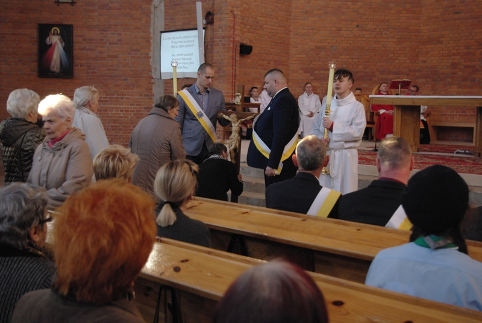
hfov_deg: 42.7
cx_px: 241
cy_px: 162
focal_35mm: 46
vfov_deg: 29.3
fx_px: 617
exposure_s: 1/45
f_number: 4
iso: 1100
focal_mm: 31
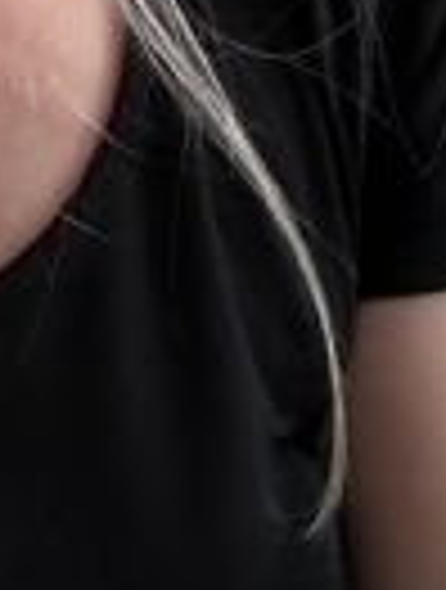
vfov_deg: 12.6
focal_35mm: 137
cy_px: -590
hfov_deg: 10.7
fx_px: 2342
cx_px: -104
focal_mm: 2.69
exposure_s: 1/60
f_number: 1.9
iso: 80
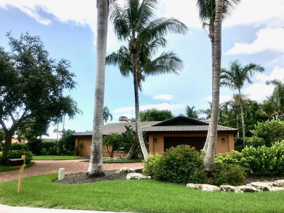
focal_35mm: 28
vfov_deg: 49.7
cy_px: 106
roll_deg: -0.4
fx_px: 230
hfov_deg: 63.4
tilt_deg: +10.5
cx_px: 142
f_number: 1.8
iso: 20
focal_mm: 3.99
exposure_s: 1/3546
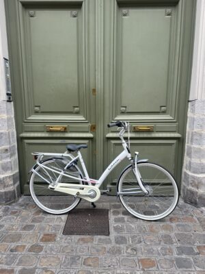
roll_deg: -2.0
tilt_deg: -6.8
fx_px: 190
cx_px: 102
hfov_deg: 56.8
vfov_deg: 71.6
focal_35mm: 24
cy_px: 137
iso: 80
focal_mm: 6.86
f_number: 1.78
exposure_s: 1/910
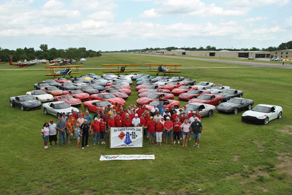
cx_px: 146
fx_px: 244
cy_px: 98
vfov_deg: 43.7
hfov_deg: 61.9
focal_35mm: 30
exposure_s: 1/200
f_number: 7.1
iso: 100
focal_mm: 20
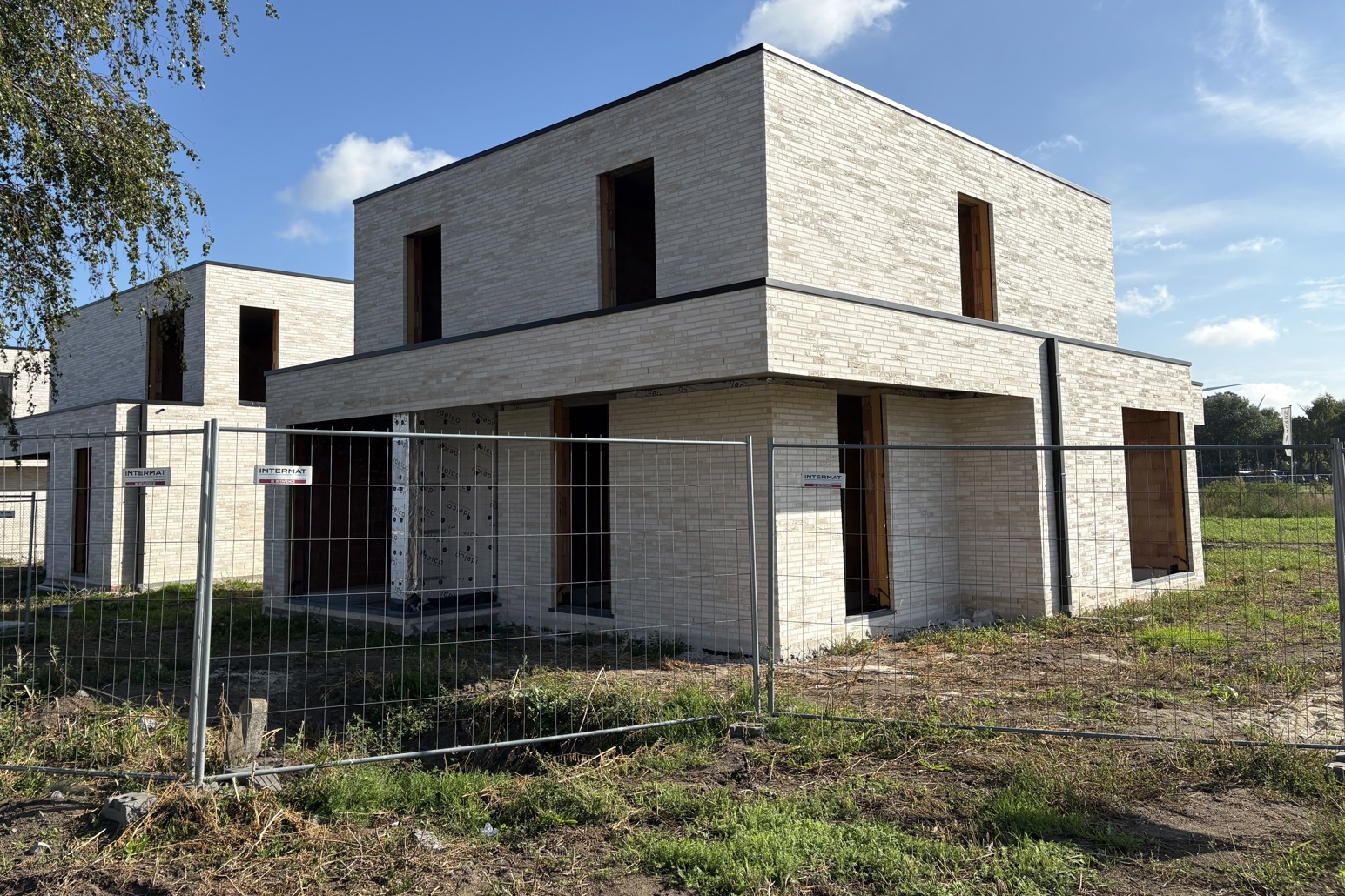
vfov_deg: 46.3
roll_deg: +0.6
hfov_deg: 65.5
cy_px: 398
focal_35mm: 28
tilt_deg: +4.7
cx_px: 666
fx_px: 1046
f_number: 1.6
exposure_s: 1/4065
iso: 50
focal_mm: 5.96
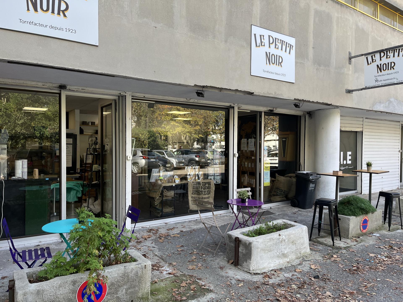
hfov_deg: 67.3
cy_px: 151
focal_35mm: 26
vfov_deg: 53.1
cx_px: 202
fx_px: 303
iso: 50
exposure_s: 1/334
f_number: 1.6
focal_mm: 5.1
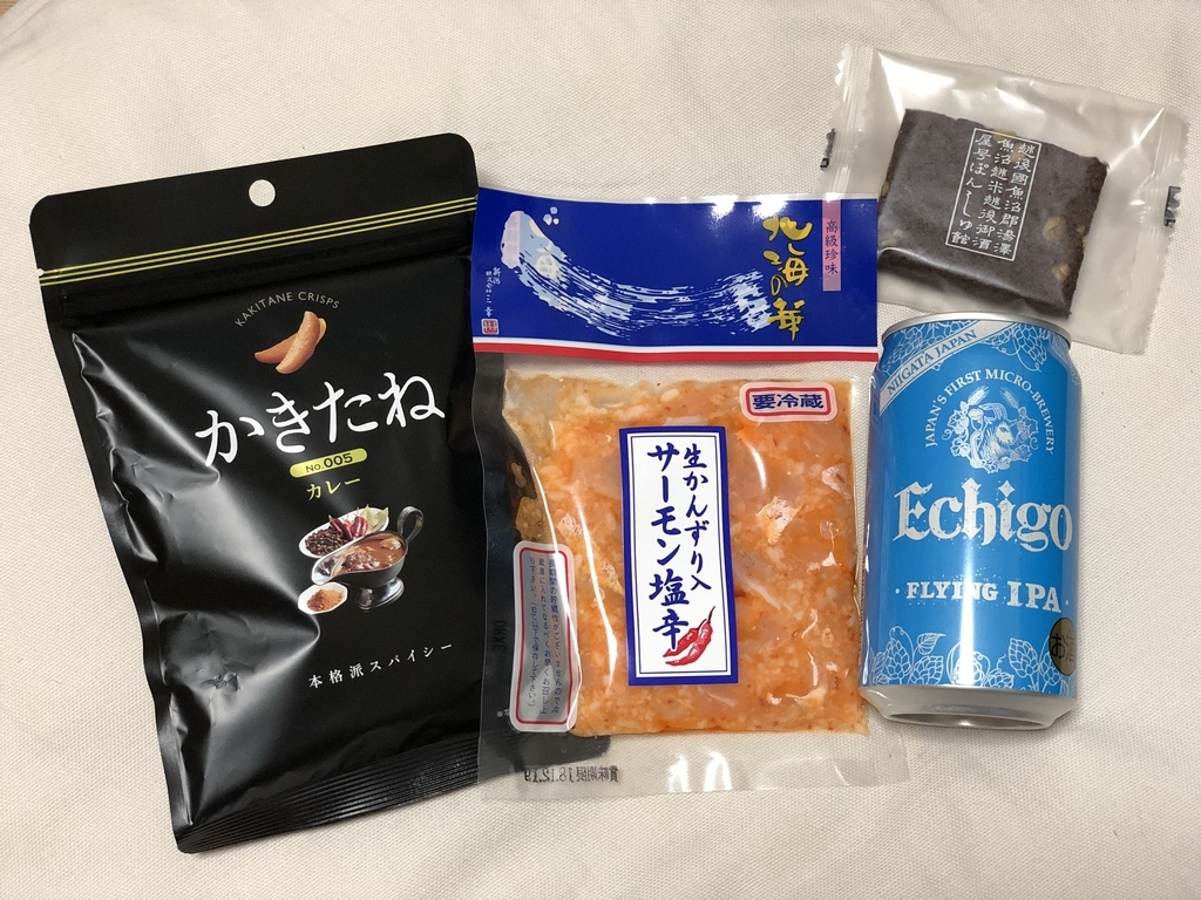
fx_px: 1804
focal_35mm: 52
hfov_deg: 36.8
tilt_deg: -72.8
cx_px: 600
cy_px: 450
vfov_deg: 28.0
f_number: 2.4
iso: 160
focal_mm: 6
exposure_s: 1/30
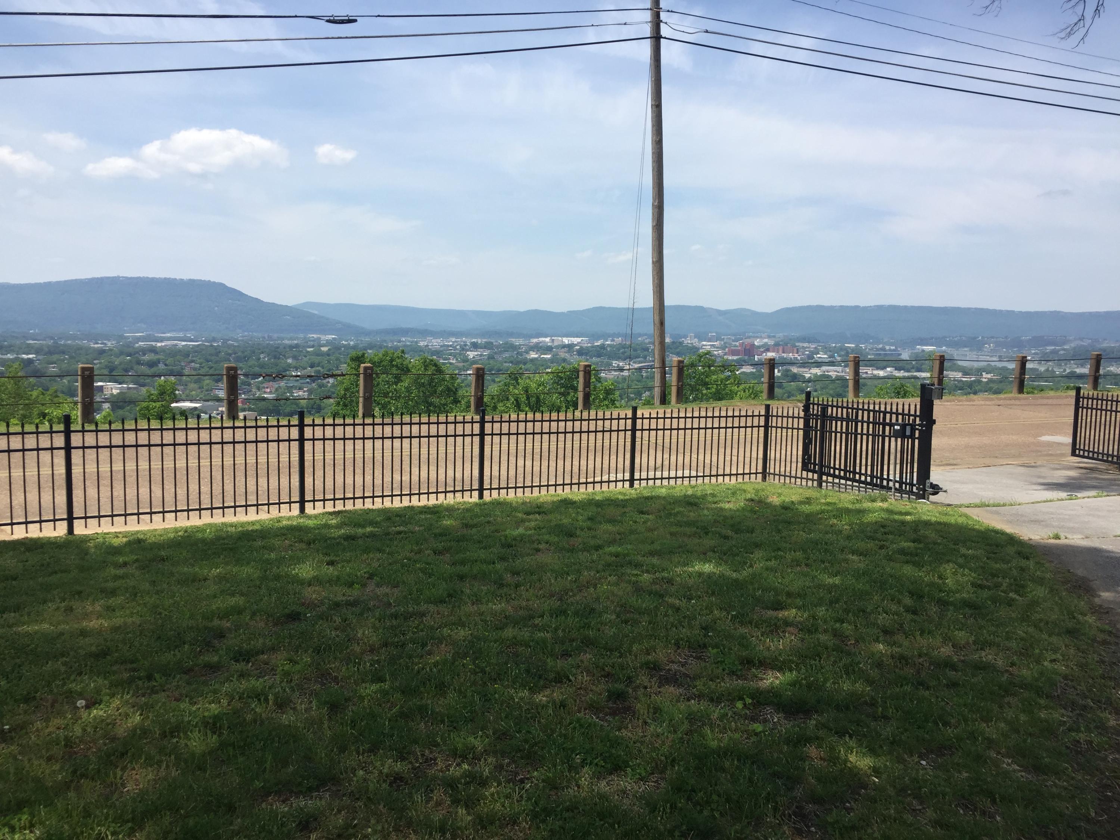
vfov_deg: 48.2
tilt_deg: -3.9
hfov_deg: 61.7
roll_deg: -0.8
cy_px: 420
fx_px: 938
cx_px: 560
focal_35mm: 29
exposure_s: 1/1582
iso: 32
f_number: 2.2
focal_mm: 4.15
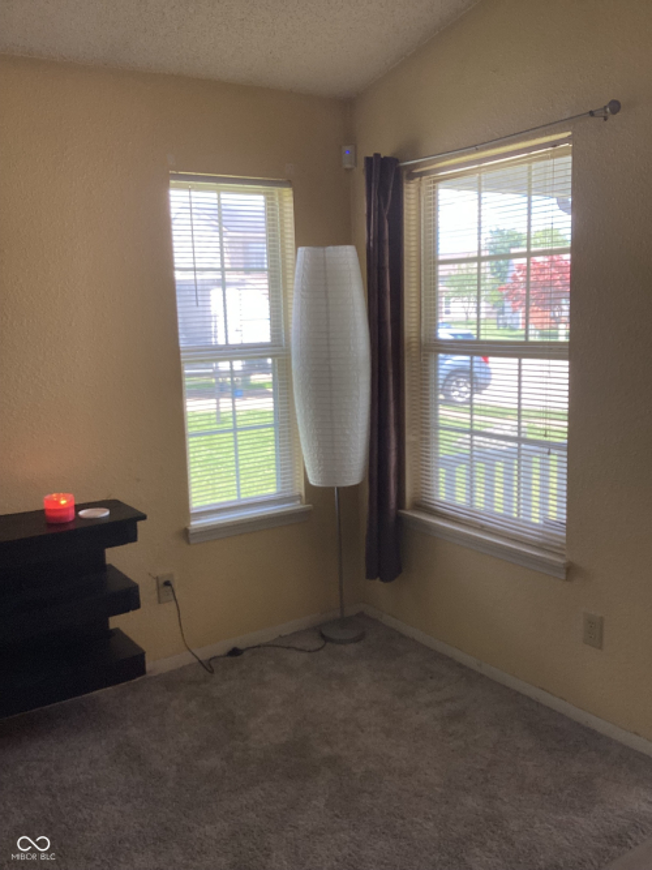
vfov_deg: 58.4
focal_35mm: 31
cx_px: 326
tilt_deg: -8.0
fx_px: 779
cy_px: 435
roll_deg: +1.2
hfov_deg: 45.4
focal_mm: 3.3
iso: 64
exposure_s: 1/120
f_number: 2.4
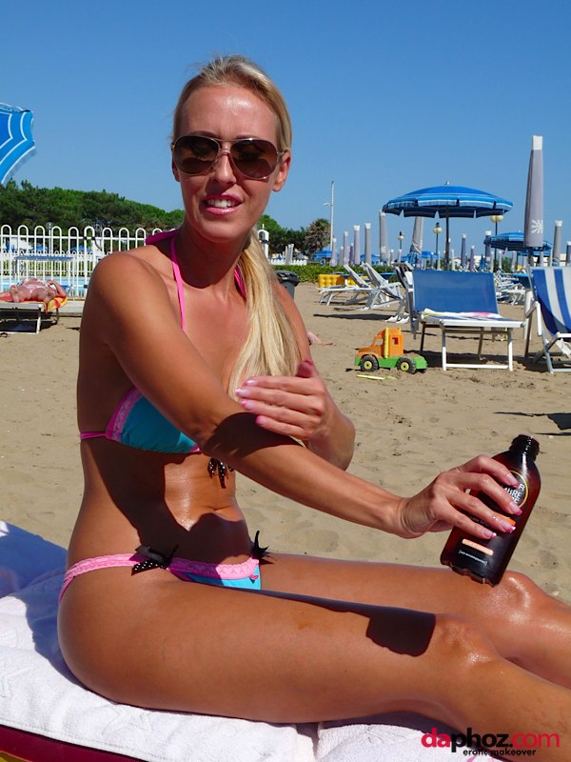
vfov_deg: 34.9
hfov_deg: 26.6
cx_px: 286
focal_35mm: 55
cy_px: 381
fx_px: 1210
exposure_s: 1/400
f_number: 8
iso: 100
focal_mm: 9.8
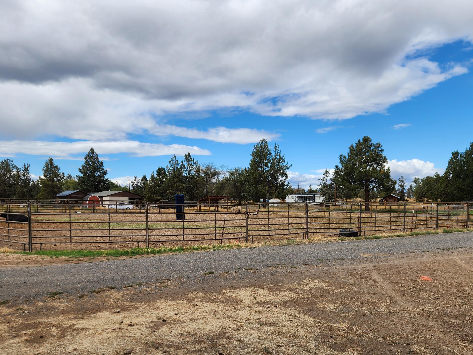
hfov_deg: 63.4
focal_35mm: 28
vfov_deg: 49.4
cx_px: 220
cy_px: 213
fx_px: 383
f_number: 1.8
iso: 20
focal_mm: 5.4
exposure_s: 1/2077
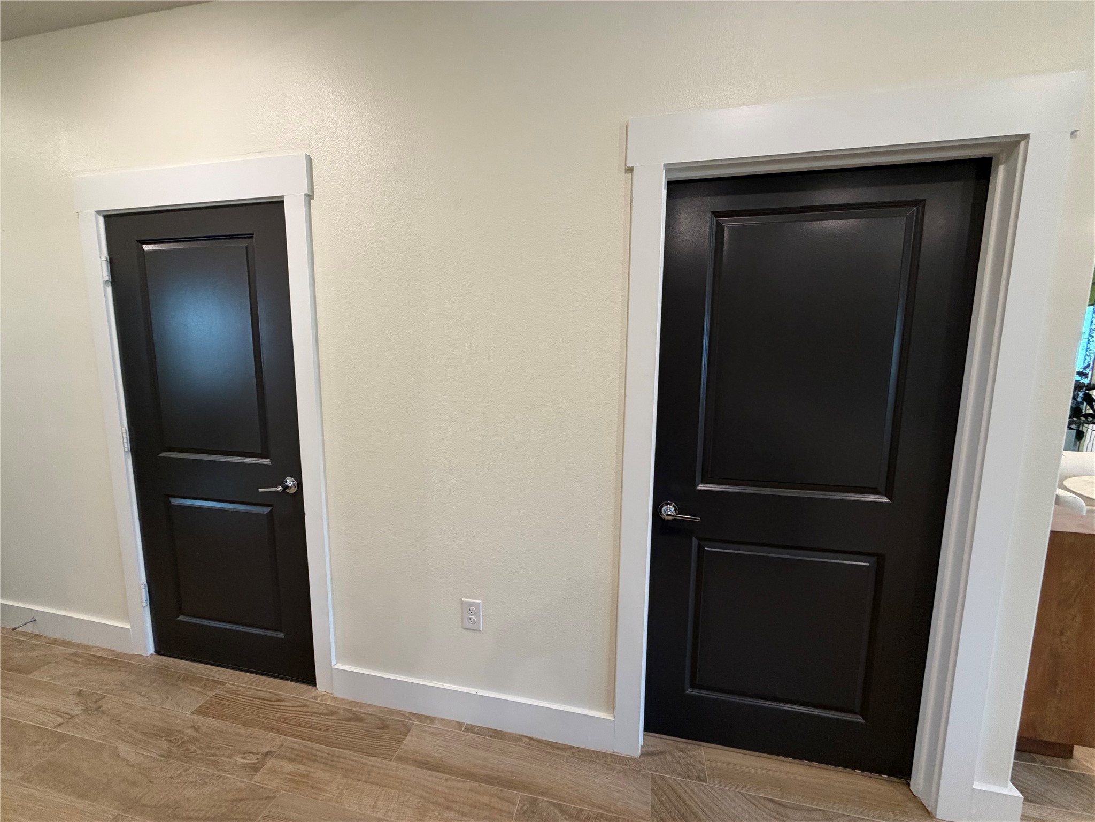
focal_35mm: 14
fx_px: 443
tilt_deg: -7.0
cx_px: 548
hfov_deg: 102.1
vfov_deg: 85.7
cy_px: 411
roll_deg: -0.2
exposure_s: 1/60
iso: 200
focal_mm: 2.22
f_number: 2.2
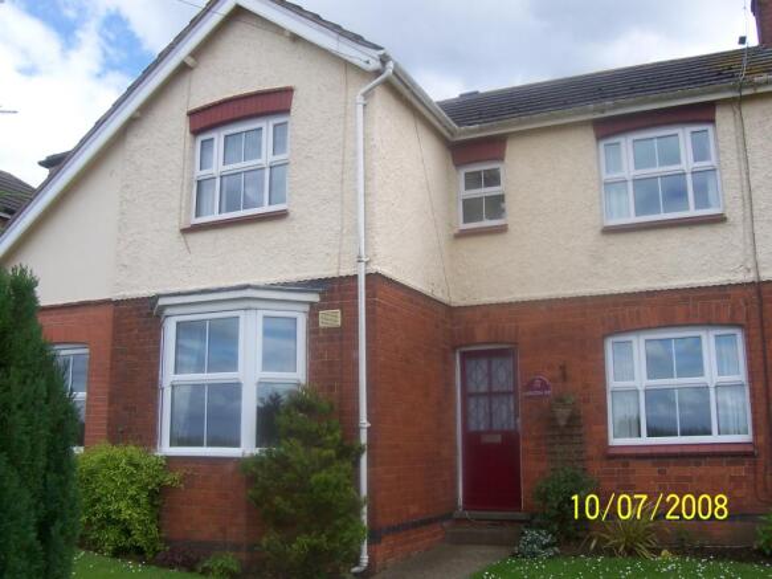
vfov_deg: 41.8
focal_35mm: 34
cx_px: 386
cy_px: 290
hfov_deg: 54.0
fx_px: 758
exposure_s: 1/250
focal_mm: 5.6
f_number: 5.6
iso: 80
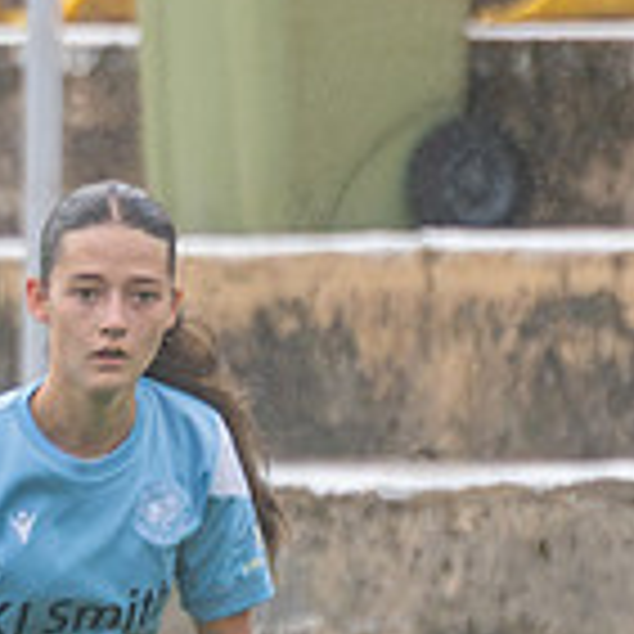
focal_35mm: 4059
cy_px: 602
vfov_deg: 0.4
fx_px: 84108
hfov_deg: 0.4
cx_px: -730
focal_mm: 300
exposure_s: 1/1600
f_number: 2.8
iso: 320
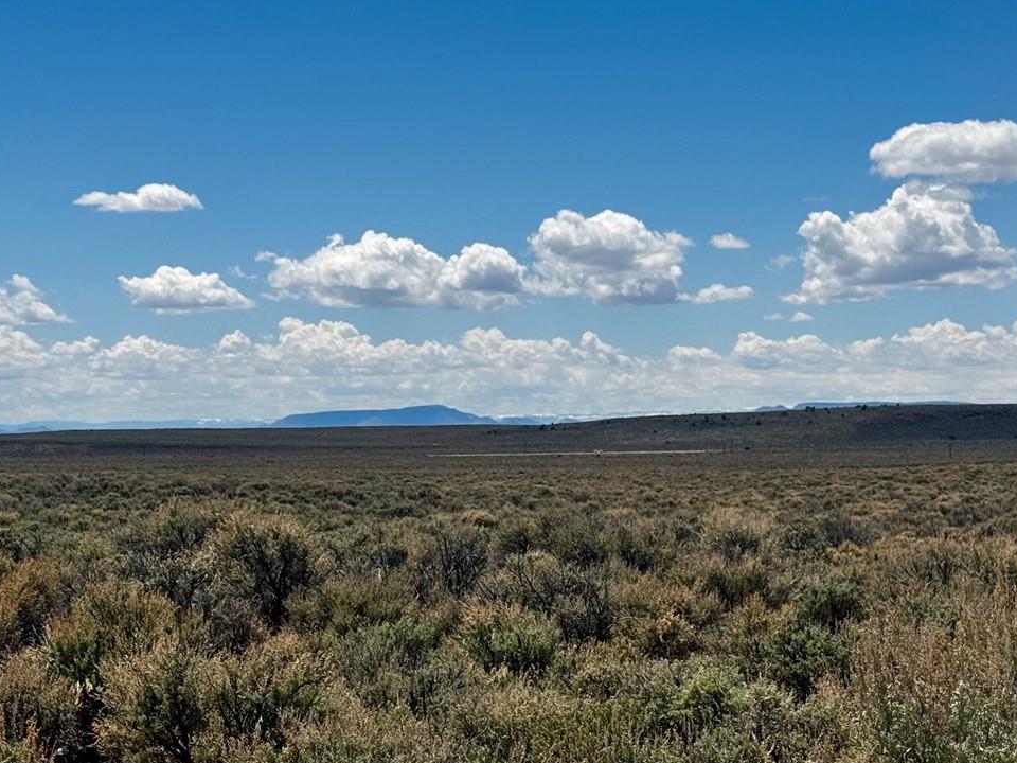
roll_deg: +0.7
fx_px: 2350
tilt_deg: -1.7
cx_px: 501
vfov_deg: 18.4
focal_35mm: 80
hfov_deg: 24.4
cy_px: 448
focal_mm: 6.76
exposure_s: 1/9009
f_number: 1.78
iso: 64
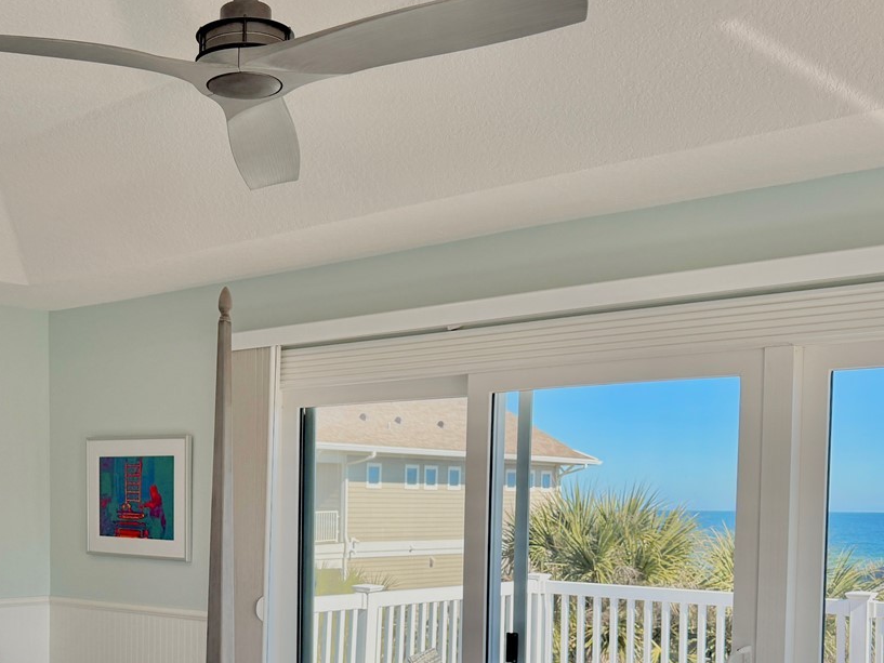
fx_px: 1200
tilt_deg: -2.5
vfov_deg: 29.9
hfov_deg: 39.1
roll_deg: -1.7
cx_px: 200
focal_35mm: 47
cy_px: 559
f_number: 1.78
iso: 100
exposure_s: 1/849
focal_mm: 6.76
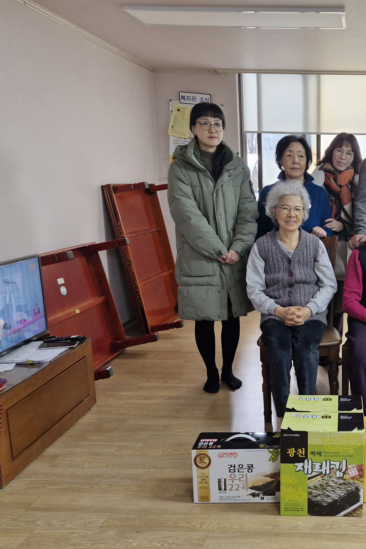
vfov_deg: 58.7
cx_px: 354
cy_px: 275
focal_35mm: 32
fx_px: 488
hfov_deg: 37.4
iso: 250
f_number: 1.8
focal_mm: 5.54
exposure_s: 1/120
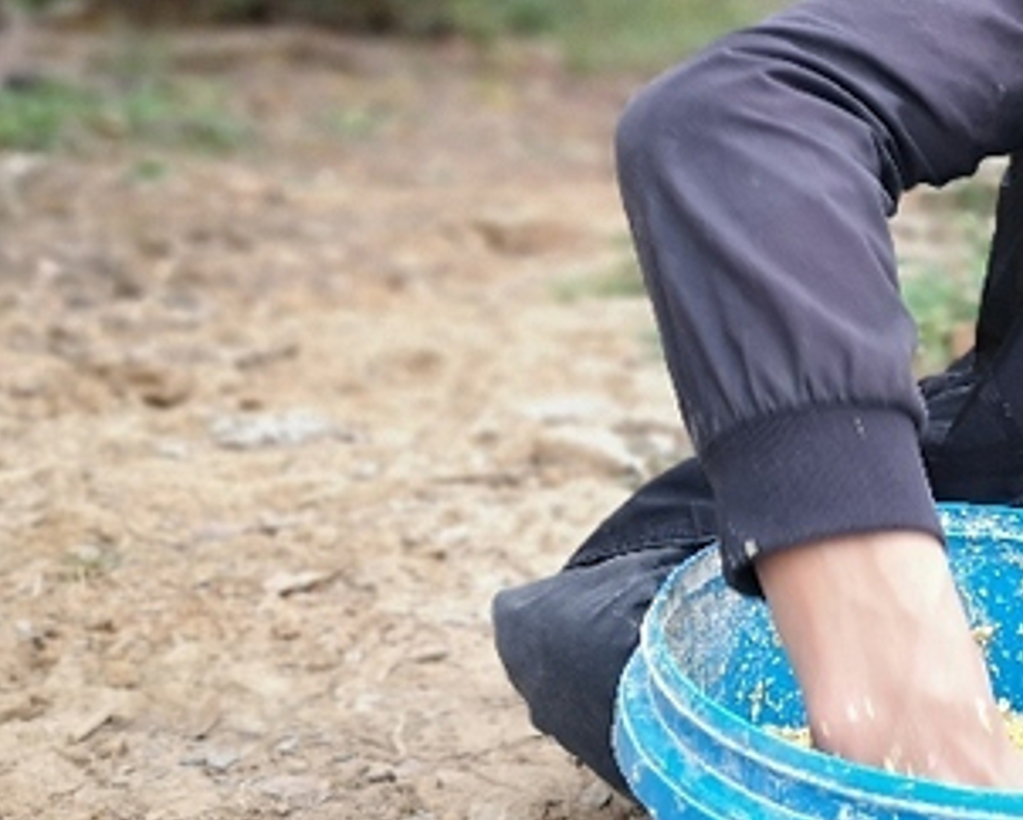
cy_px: 246
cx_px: 1047
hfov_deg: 28.8
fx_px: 1848
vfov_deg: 24.8
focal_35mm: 61
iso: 50
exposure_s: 1/100
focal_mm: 3.95
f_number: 1.8
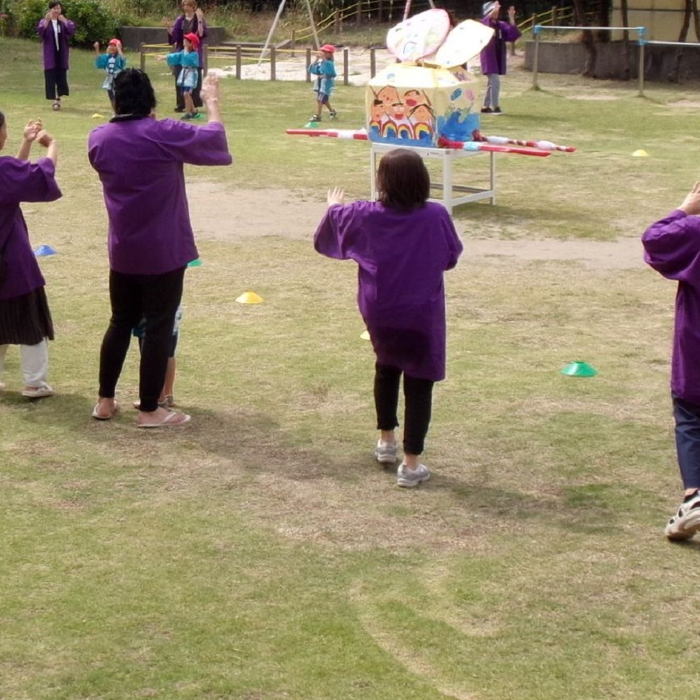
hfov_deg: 24.6
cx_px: 140
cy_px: 145
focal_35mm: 69
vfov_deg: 24.6
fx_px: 1579
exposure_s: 1/100
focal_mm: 6.4
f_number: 11.8
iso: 100
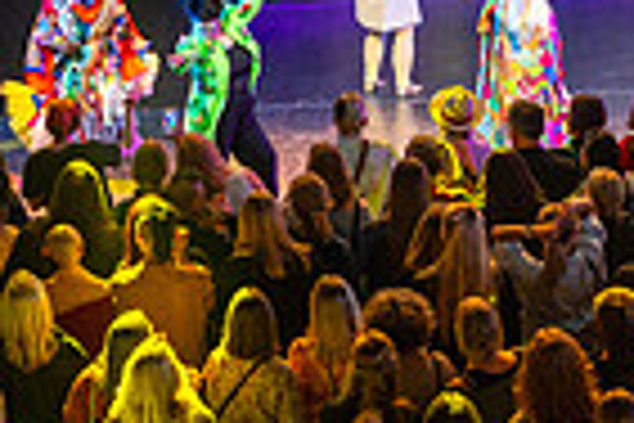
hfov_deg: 14.2
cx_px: 360
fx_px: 2536
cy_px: 200
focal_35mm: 144
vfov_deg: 9.5
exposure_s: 1/200
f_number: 1.4
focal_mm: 35
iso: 320
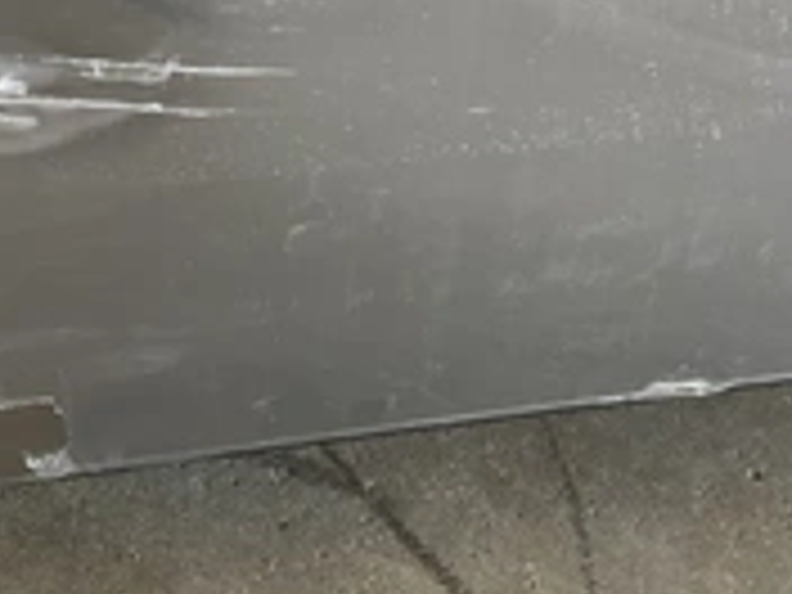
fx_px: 1510
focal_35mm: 66
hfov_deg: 29.3
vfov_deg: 22.1
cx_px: 306
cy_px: 189
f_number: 1.8
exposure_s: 1/40
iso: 250
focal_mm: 3
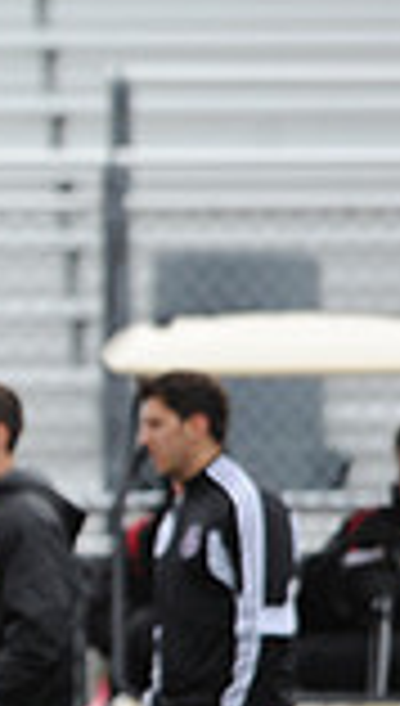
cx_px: -813
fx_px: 28924
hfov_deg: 0.8
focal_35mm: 1543
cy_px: 450
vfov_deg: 1.4
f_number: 4.5
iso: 640
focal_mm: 400
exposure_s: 1/1600
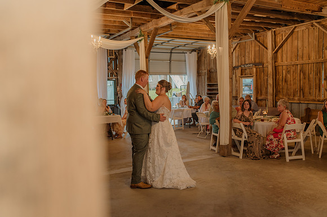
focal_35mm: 35
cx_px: 164
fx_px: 318
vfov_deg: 37.8
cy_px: 108
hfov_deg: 54.5
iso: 640
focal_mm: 35
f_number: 2.5
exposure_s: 1/200
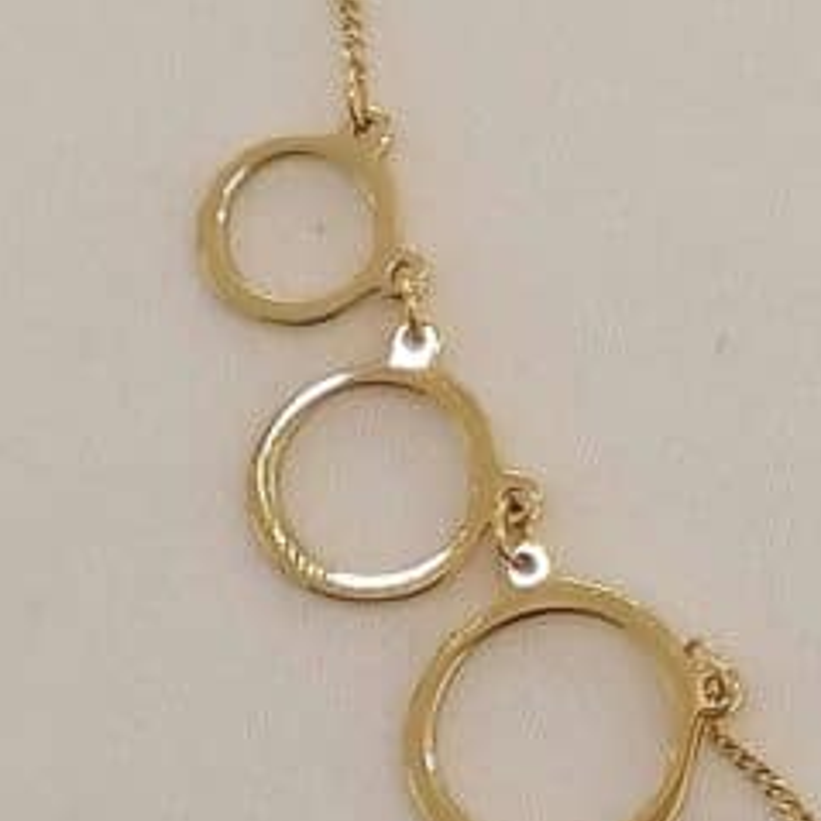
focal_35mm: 189
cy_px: -3
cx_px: 1316
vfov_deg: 9.2
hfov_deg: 9.0
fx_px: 5071
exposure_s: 1/50
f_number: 1.8
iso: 100
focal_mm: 4.75
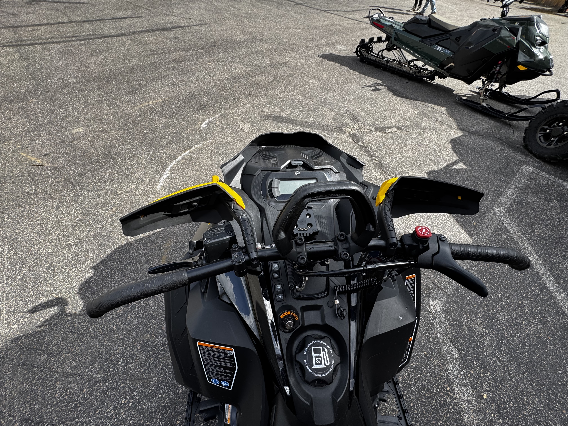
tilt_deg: -50.8
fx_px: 230
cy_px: 213
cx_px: 284
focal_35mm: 14
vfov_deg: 85.7
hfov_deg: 102.1
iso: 40
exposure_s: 1/515
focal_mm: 2.22
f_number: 2.2
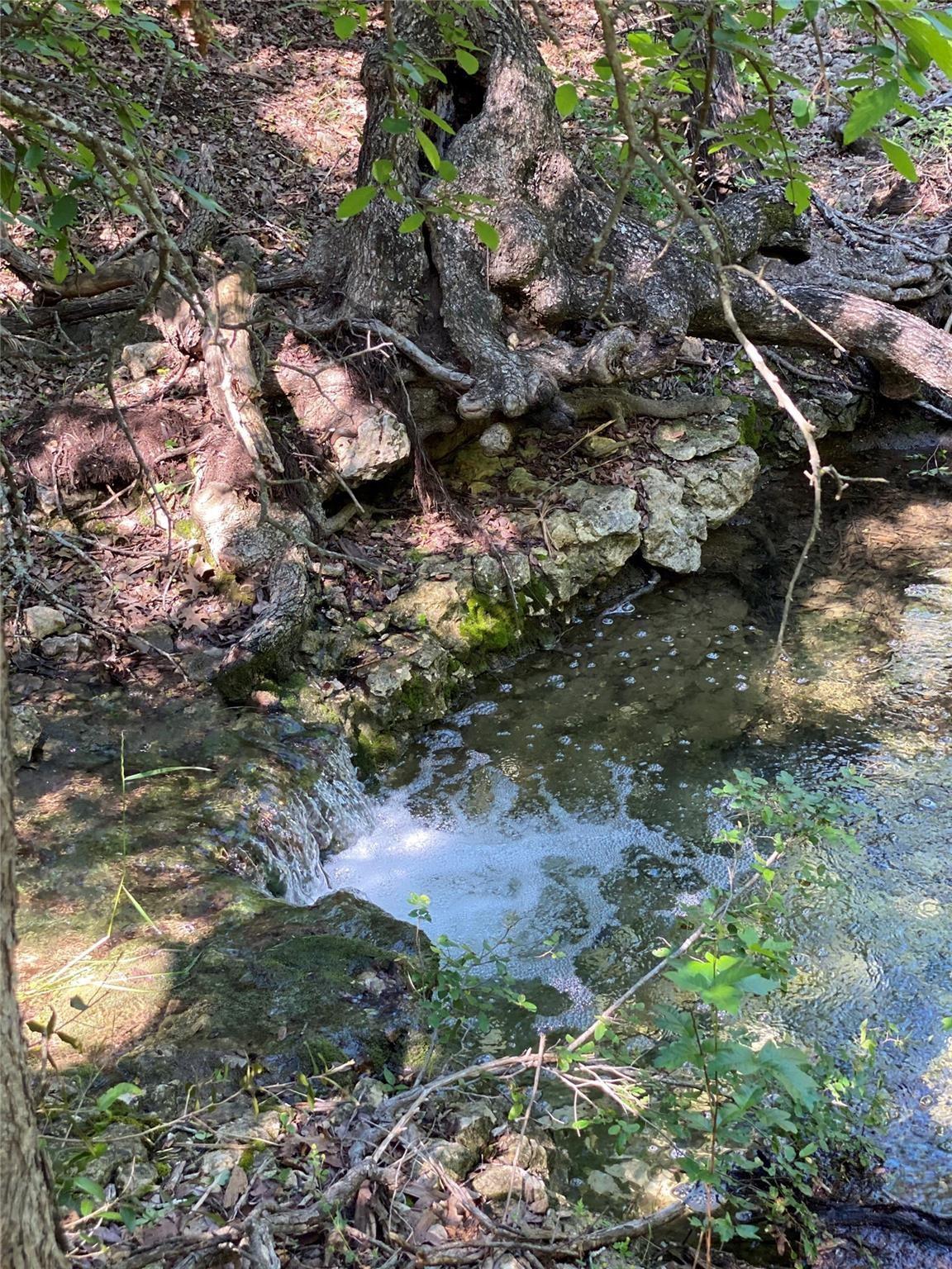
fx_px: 1907
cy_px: 634
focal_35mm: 52
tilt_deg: -24.9
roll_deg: +2.1
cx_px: 476
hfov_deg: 28.0
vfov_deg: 36.8
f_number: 2
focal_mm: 6
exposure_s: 1/122
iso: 100
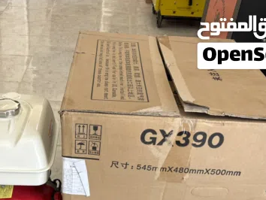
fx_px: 361
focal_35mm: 47
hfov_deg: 39.8
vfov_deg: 29.7
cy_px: 177
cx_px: 84
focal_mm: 5.96
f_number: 1.6
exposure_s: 1/122
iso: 80
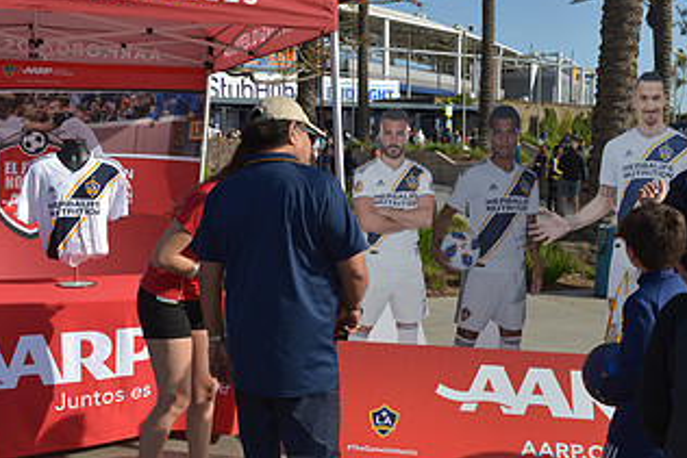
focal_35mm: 44
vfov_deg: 30.5
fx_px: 840
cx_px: 265
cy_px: 253
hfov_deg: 44.2
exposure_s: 1/400
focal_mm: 24
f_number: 10
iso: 200
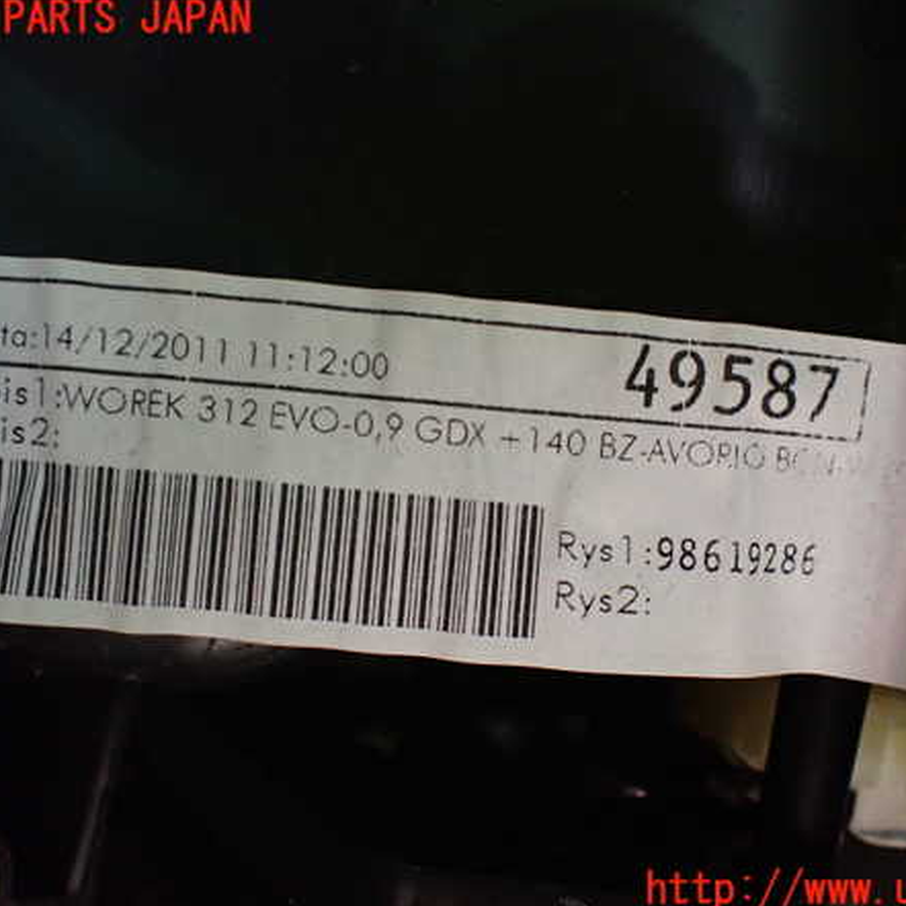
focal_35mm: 36
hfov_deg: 46.0
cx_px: 494
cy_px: 455
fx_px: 1066
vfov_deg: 46.0
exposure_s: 1/30
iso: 800
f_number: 2.3
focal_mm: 5.4
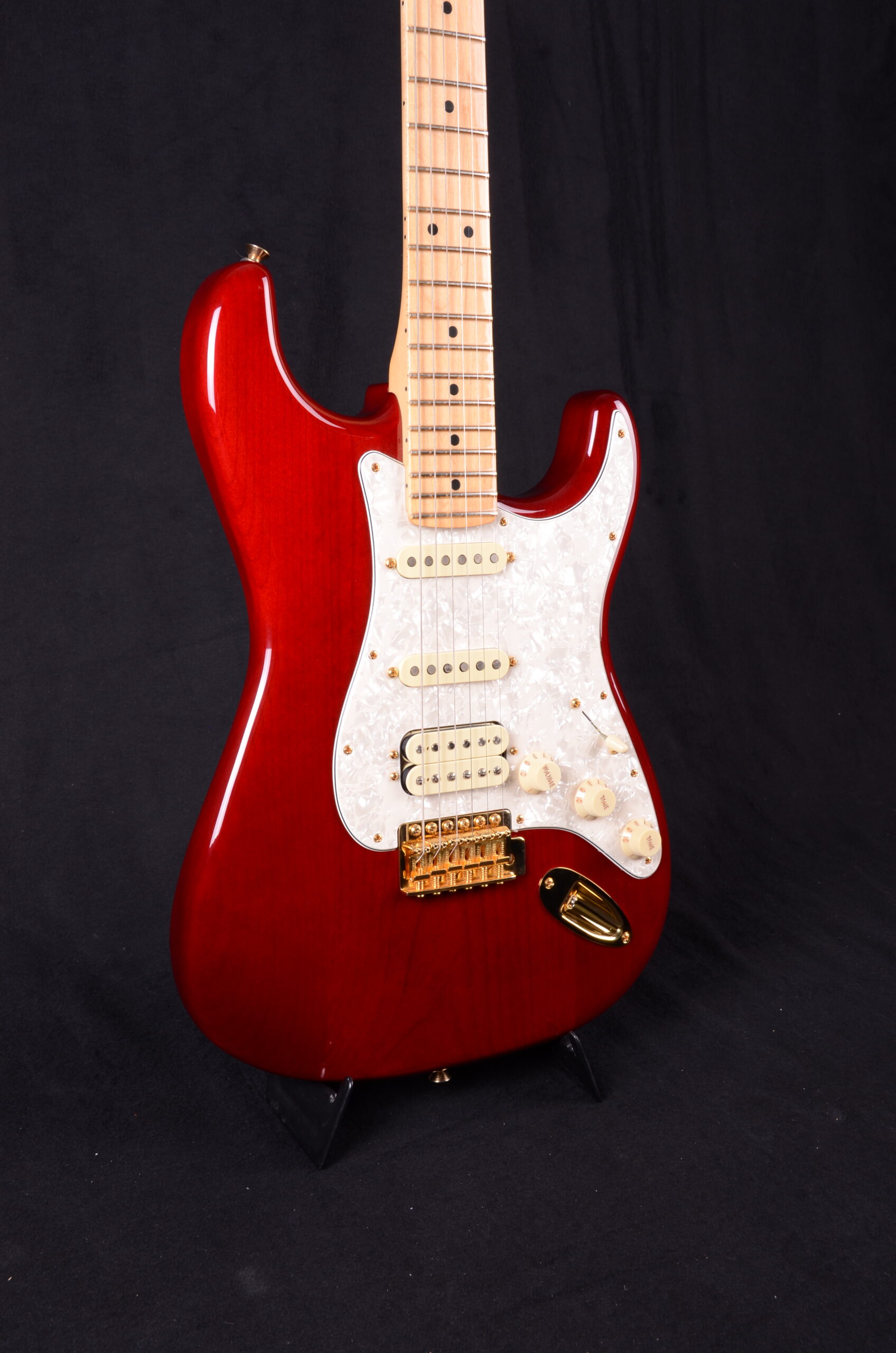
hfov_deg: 31.8
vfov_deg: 46.5
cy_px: 676
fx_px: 1575
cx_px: 448
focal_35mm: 42
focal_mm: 28
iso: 200
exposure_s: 1/200
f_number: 11
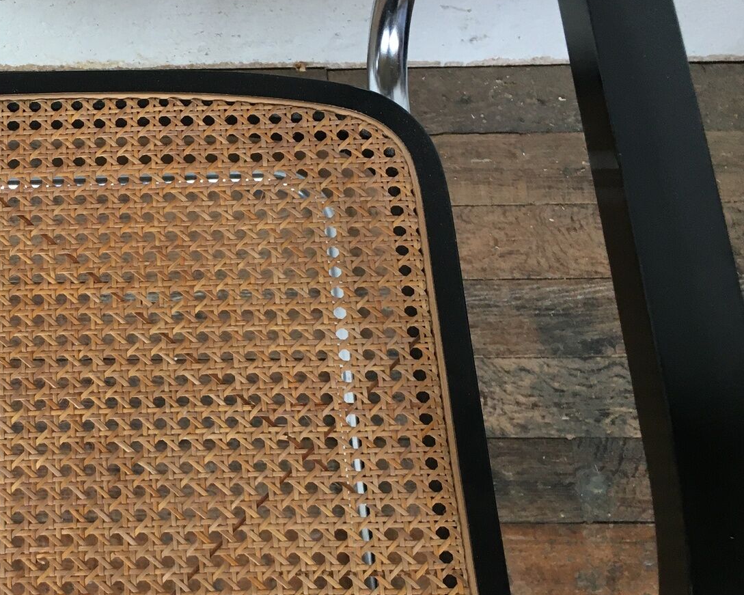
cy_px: 352
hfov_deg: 34.1
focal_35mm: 52
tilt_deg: -73.0
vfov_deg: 29.1
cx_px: 83
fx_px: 1145
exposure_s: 1/33
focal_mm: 4.15
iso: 50
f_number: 2.2
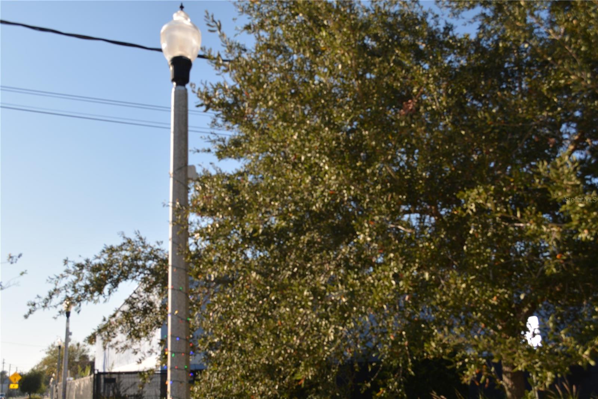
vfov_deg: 36.9
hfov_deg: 53.1
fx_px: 598
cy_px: 200
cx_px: 299
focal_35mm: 36
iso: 100
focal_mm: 24
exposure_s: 1/200
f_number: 8
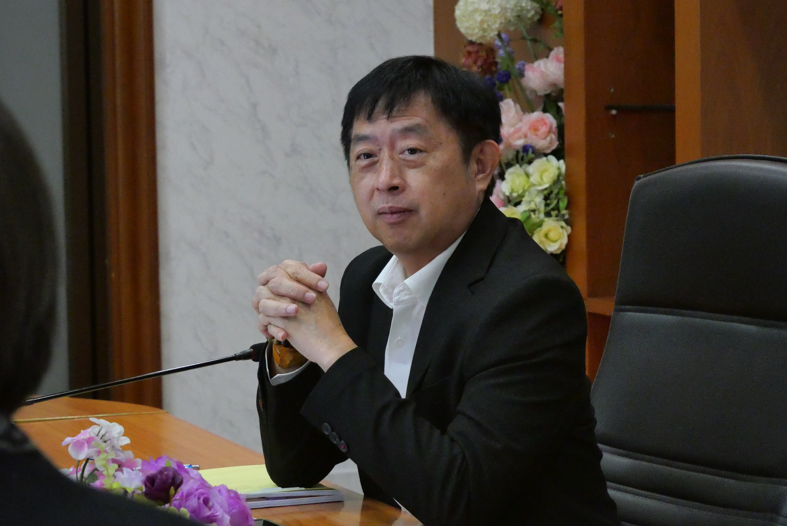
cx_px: 394
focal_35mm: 103
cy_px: 263
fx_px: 2253
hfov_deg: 19.8
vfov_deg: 13.3
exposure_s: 1/125
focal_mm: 50
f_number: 5.6
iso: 6400
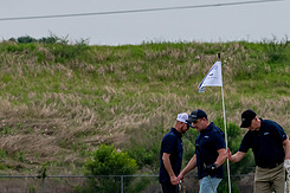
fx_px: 6013
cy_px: 110
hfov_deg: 2.8
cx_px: 219
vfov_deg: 1.8
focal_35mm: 747
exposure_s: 1/2000
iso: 500
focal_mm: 210
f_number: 7.1
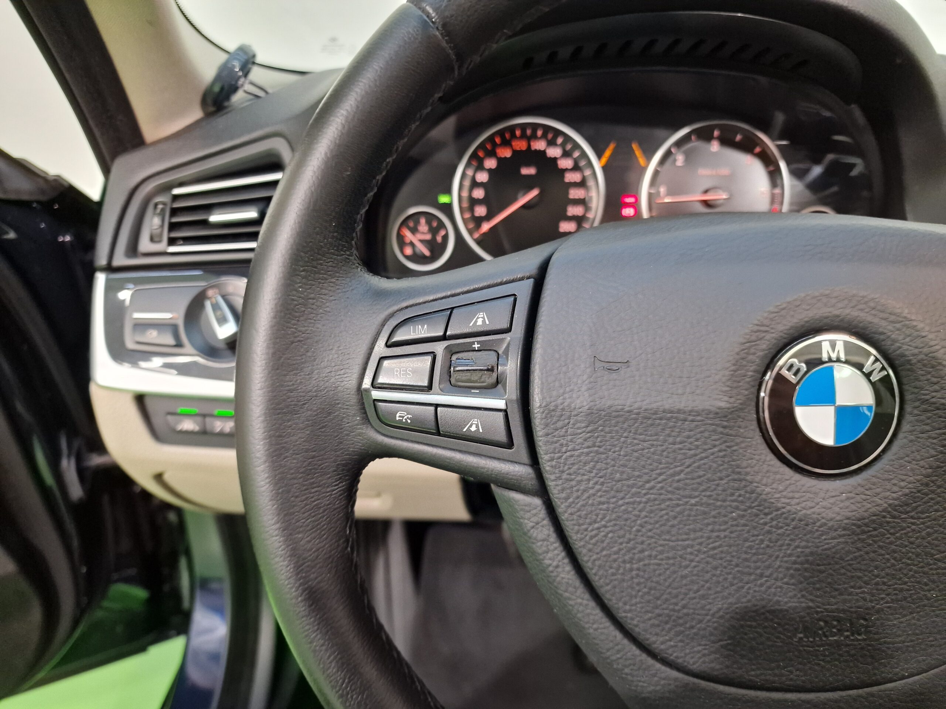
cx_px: 473
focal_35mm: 23
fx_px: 629
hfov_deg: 73.9
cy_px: 354
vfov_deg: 58.9
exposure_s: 1/50
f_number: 1.8
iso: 400
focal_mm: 6.4
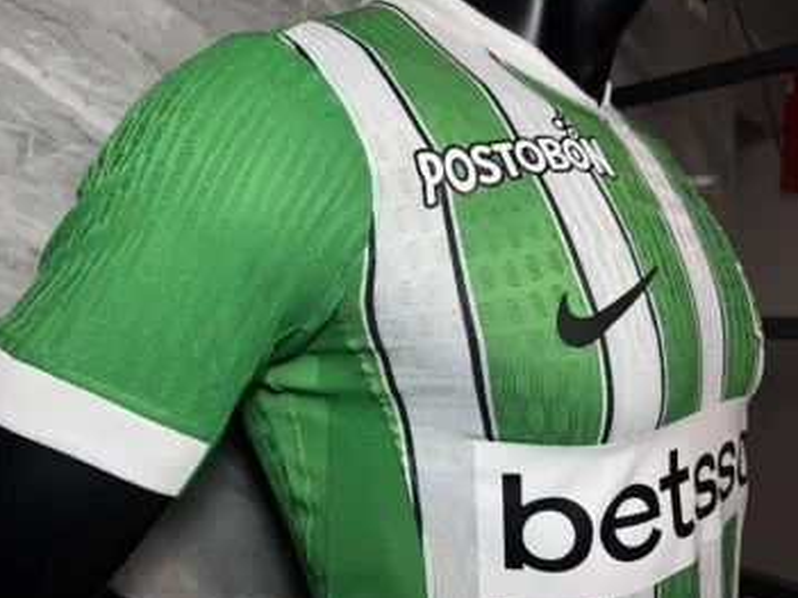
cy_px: 299
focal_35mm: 26
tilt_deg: +0.1
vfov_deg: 53.0
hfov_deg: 67.3
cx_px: 375
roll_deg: +1.0
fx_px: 599
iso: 80
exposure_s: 1/100
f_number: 1.78
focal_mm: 6.76
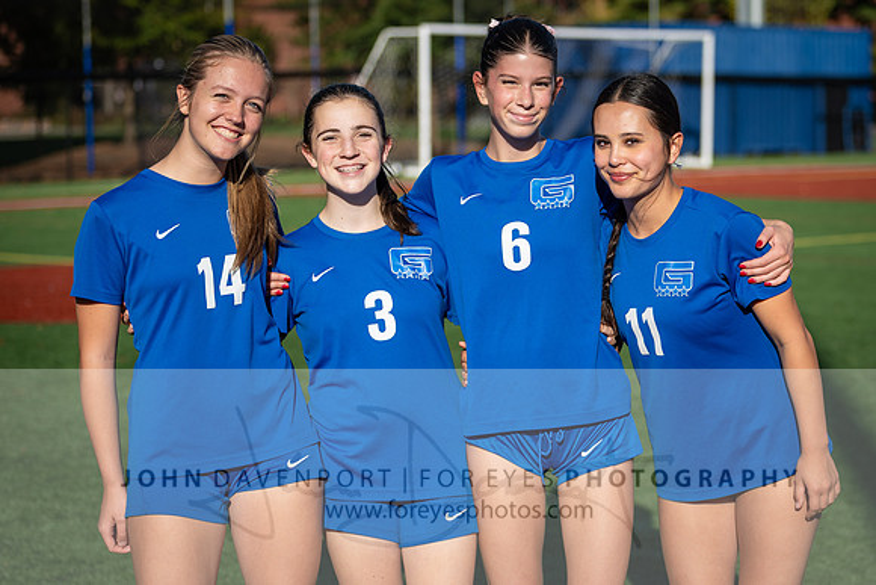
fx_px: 2373
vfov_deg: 14.0
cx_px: 537
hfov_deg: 20.9
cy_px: 296
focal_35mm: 98
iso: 110
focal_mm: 70
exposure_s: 1/2000
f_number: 2.8
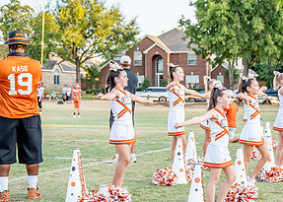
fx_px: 707
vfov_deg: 16.2
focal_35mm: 88
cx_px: 217
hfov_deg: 22.4
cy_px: 132
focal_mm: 35
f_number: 2.8
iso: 200
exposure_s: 1/800
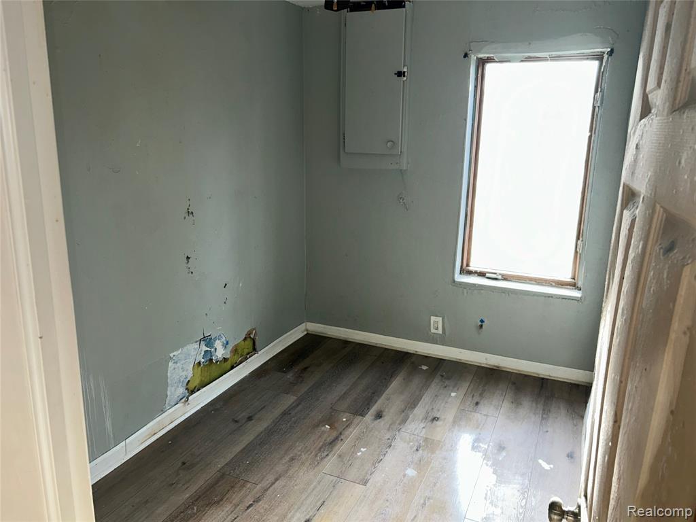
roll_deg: +0.0
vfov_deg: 53.1
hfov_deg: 67.3
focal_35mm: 26
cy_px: 261
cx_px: 348
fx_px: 523
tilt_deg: -12.9
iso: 32
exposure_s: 1/44
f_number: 1.5
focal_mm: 5.7
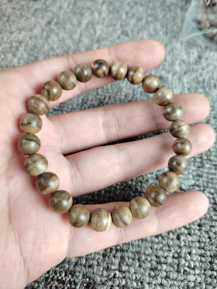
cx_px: 108
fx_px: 201
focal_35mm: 24
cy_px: 144
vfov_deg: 71.6
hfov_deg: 56.8
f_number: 1.75
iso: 1241
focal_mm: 5.25
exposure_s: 1/100
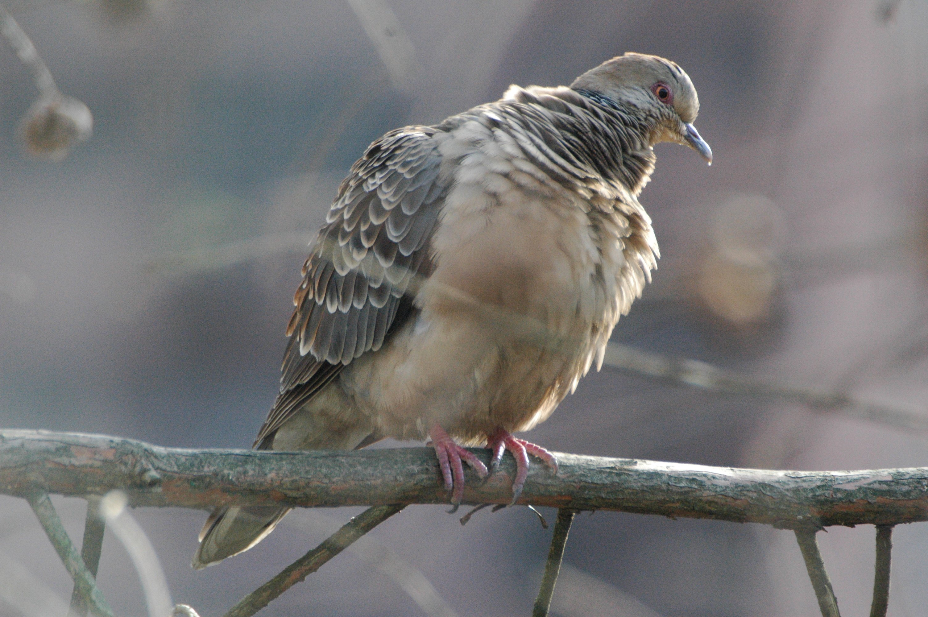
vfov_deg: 1.8
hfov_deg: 2.8
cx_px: 464
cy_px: 308
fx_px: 19316
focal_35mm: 750
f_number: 8
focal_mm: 500
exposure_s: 1/400
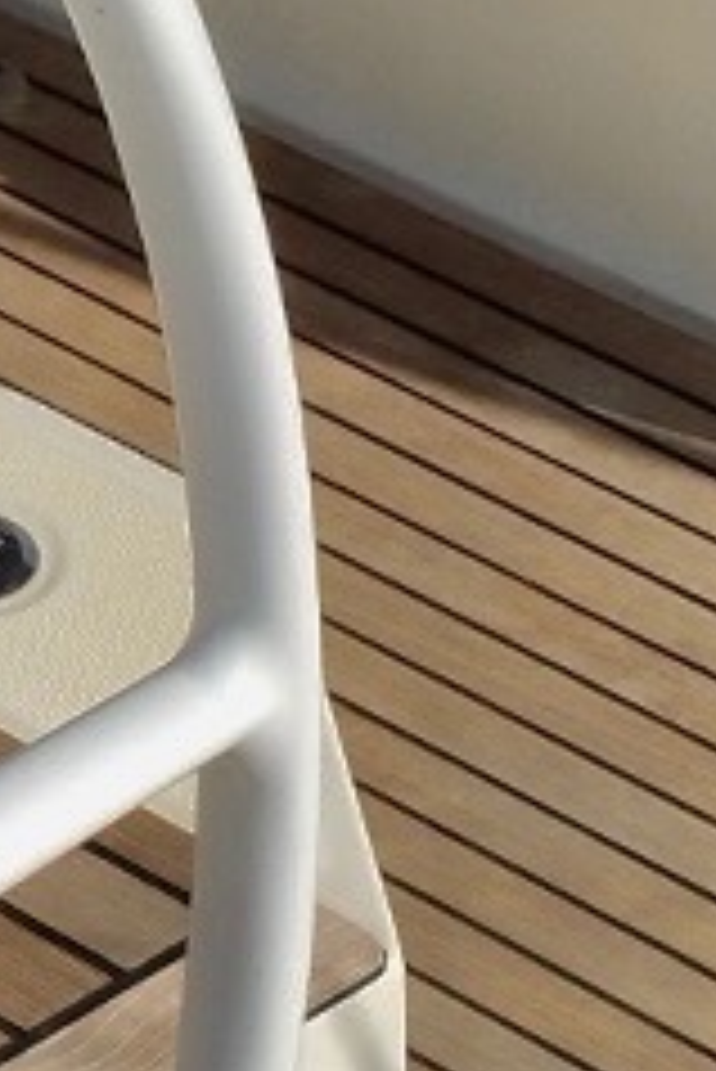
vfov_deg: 8.4
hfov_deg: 5.6
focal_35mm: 239
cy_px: -522
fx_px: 7119
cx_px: -761
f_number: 18
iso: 400
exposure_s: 1/350
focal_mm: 21.4
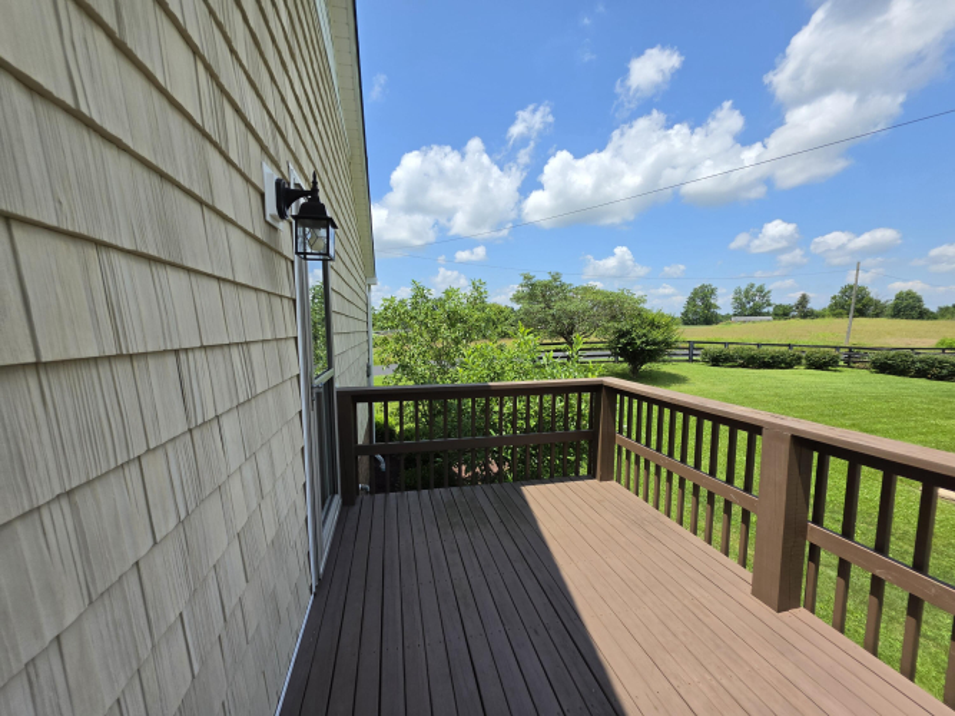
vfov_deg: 89.9
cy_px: 358
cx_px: 478
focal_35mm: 13
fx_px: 359
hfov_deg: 106.2
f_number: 1.9
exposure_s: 1/1973
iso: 32
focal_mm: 2.2
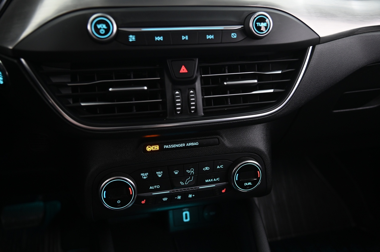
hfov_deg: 60.3
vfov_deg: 42.3
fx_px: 327
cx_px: 190
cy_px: 126
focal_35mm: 31
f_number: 4
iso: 2000
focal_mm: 31
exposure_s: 1/13
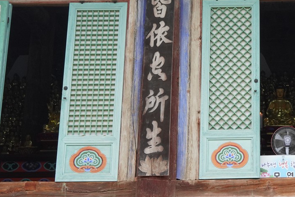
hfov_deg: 20.5
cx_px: 279
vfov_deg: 13.8
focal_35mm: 97
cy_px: -17
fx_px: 795
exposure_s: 1/100
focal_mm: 35
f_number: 13
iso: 1600
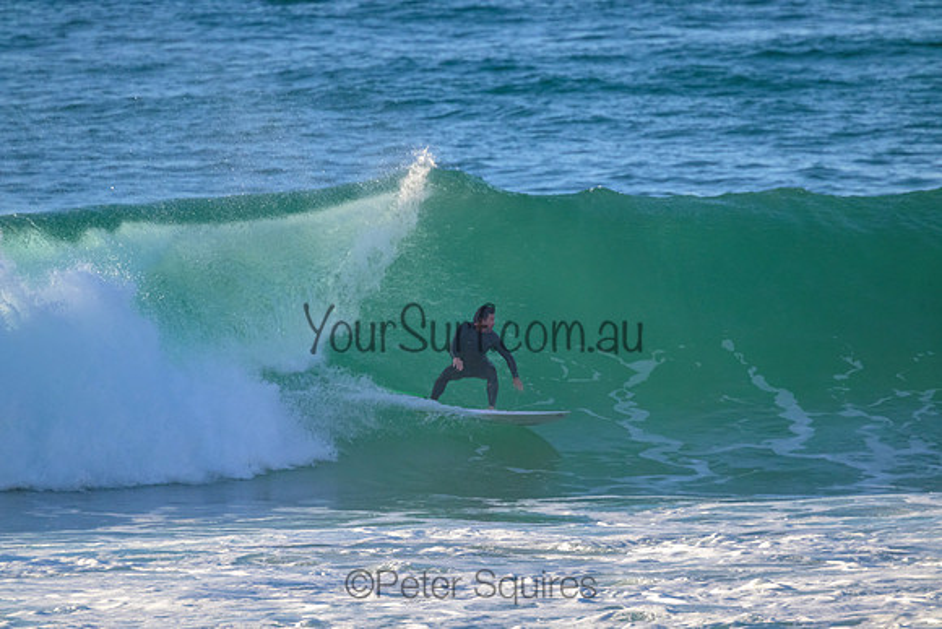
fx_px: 20937
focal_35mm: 800
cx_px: 471
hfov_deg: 2.6
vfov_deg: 1.7
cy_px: 314
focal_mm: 800
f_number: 11
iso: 2000
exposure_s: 1/1600
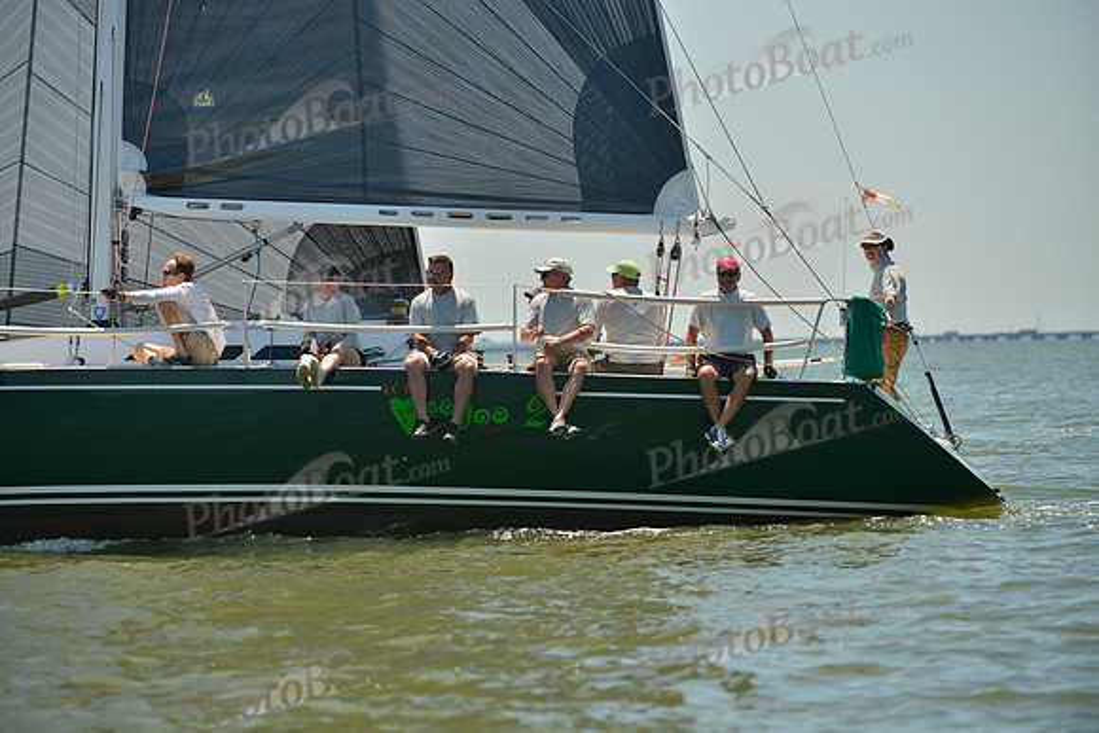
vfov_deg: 6.9
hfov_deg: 10.3
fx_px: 6107
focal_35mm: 200
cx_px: 550
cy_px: 366
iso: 200
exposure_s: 1/1600
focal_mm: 200
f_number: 4.5
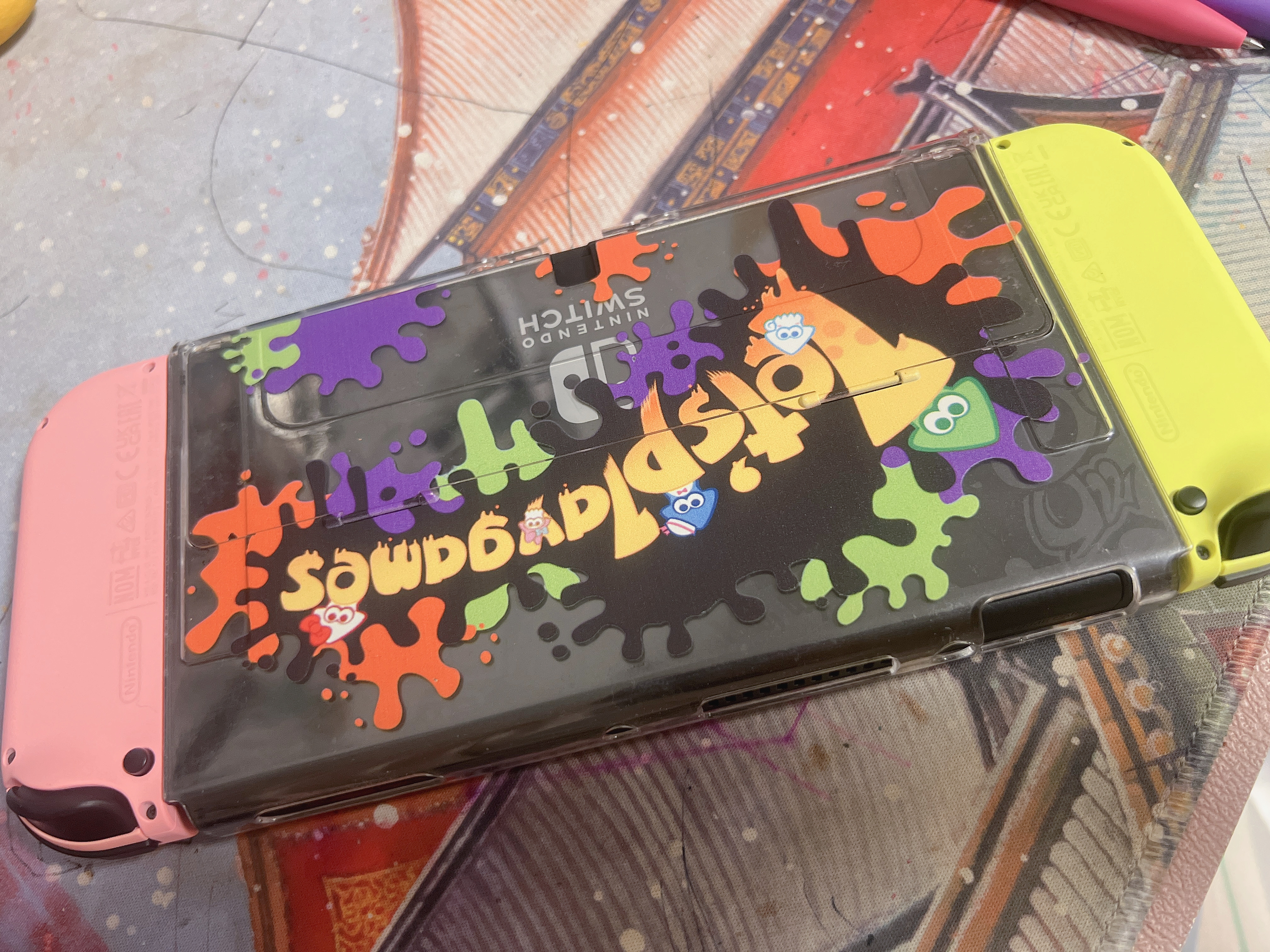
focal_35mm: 26
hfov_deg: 67.3
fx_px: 954
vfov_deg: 53.1
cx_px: 635
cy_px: 476
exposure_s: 1/60
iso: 250
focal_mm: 5.7
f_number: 1.5
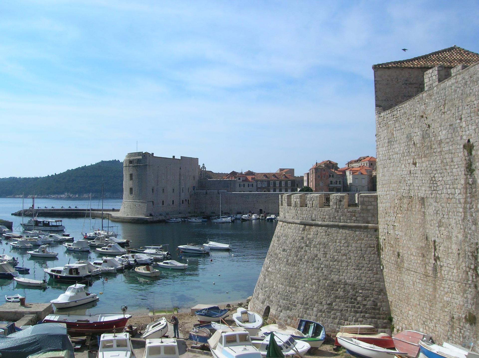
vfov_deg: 41.7
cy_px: 179
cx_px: 240
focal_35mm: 34
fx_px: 470
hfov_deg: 54.0
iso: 50
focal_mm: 5.7
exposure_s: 1/654
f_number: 4.9
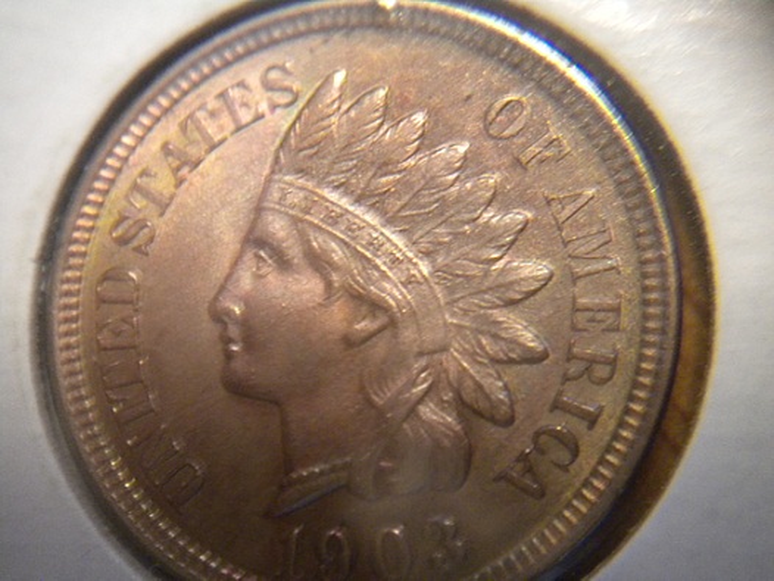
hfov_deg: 45.8
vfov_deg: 35.2
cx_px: 387
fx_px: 917
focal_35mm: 41
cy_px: 290
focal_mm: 7.4
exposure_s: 1/13
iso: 400
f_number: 3.5
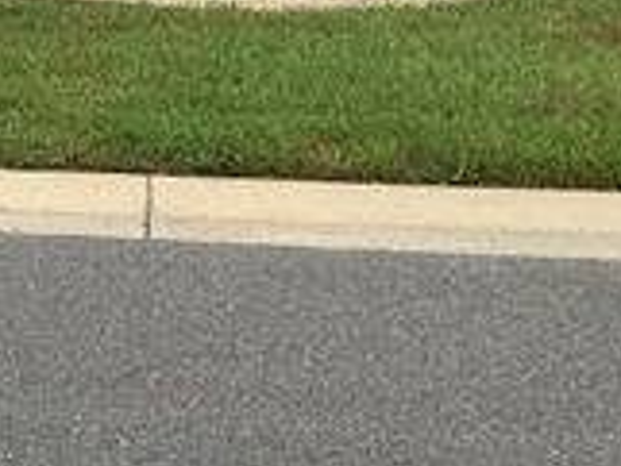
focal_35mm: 90
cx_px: -247
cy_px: -252
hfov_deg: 19.6
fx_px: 1616
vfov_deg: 15.1
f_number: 1.8
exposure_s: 1/2227
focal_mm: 3
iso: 16
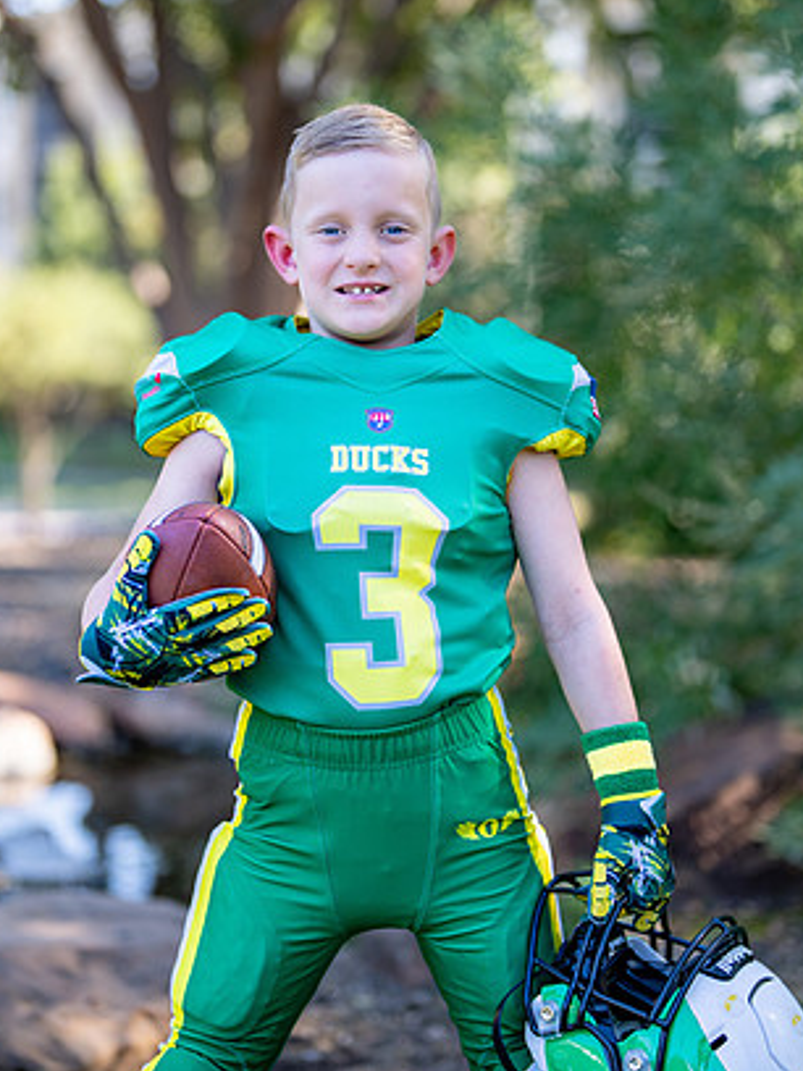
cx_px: 406
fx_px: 2505
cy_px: 482
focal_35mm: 81
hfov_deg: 18.2
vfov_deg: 24.1
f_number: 1.2
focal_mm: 50
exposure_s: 1/1000
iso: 100
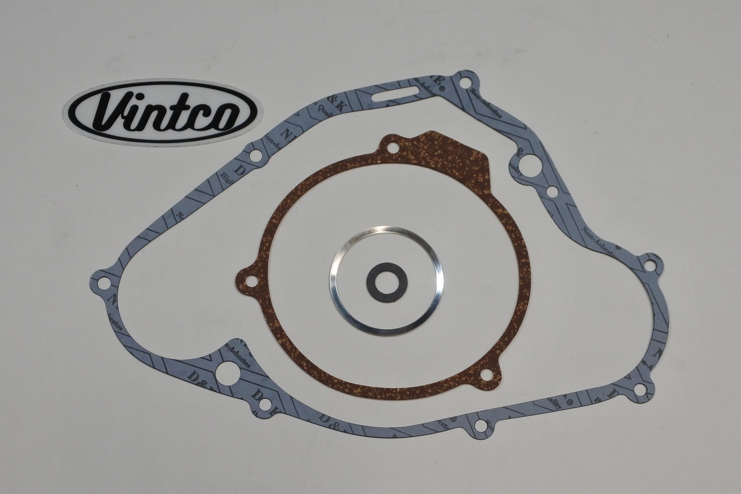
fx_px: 844
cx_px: 370
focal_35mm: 41
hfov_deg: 47.4
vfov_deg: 32.6
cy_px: 247
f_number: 4.2
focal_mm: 15.3
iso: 400
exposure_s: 1/125
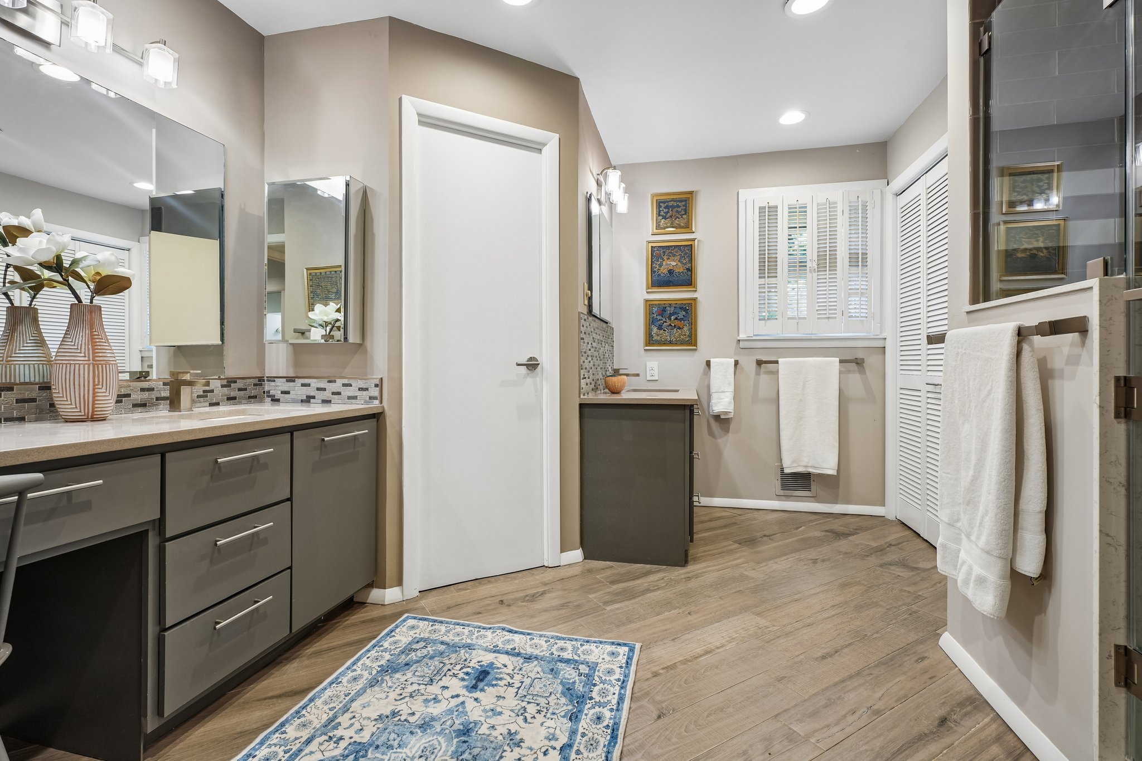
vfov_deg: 71.7
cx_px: 571
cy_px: 380
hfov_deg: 94.6
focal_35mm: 17
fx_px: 527
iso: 400
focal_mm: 16.6
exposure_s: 1/15
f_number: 8
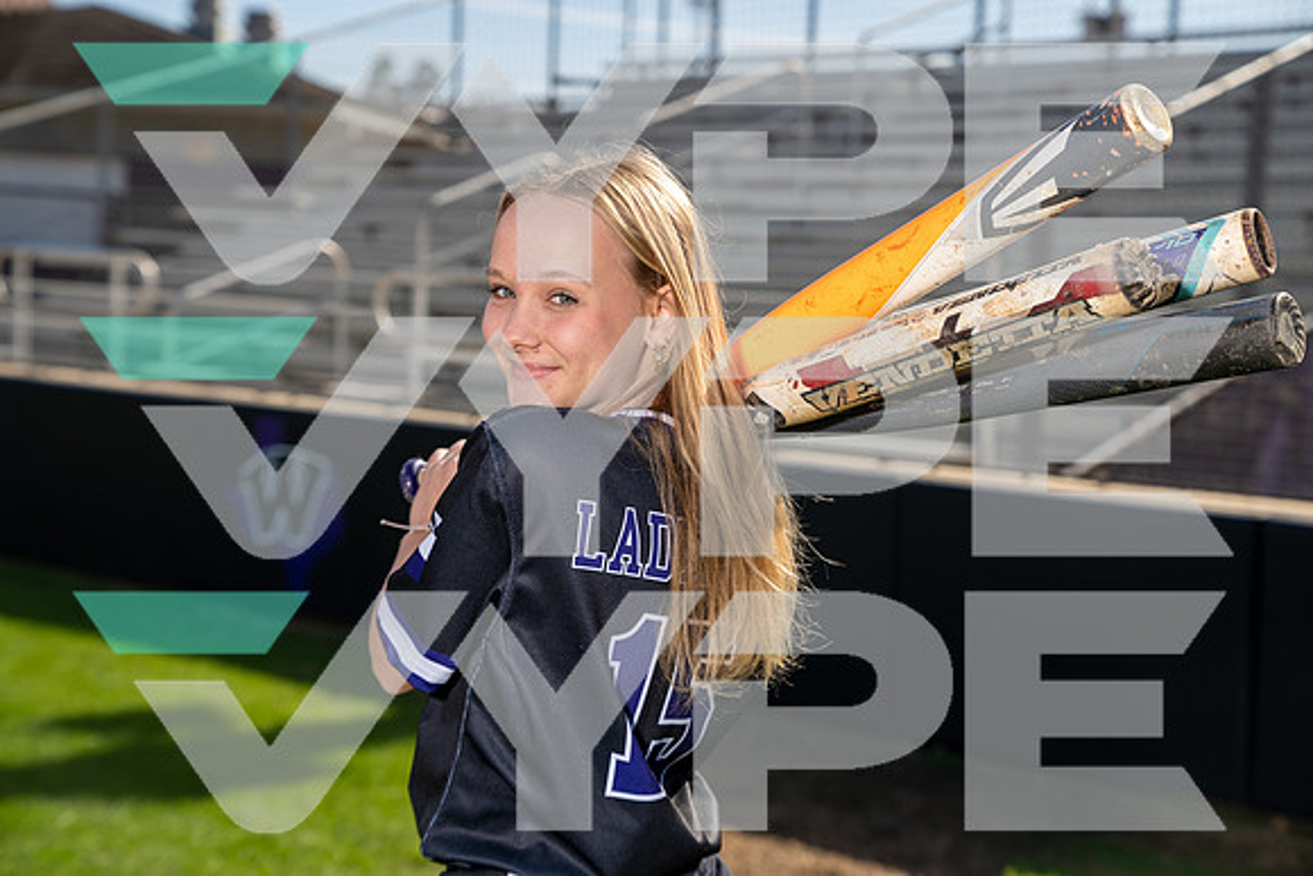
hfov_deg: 30.1
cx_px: 656
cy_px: 438
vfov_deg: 20.3
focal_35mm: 67
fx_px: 2444
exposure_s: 1/640
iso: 100
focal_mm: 67
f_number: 4.5
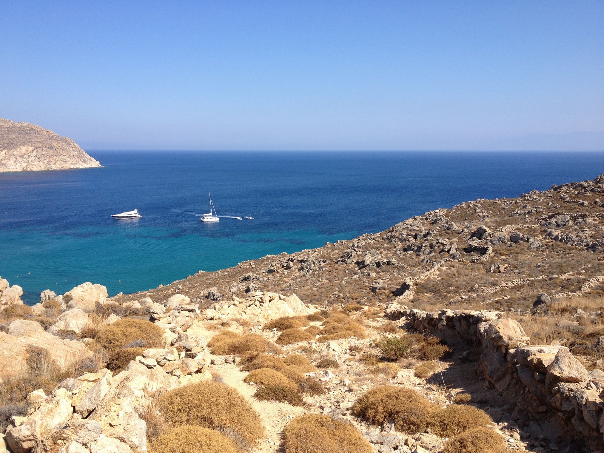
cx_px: 302
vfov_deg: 40.7
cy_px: 226
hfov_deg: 52.6
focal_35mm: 35
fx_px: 611
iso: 50
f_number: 2.4
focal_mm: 4.28
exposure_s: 1/1453
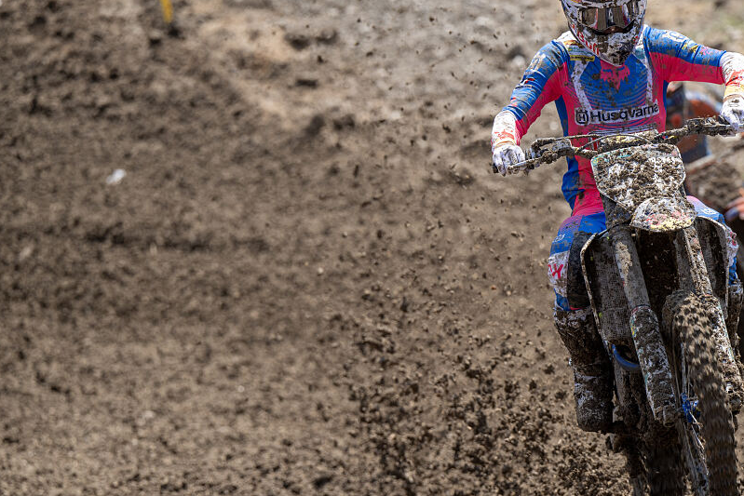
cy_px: 301
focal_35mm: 310
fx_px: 6407
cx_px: 544
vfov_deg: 4.4
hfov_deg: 6.6
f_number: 4.5
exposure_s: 1/1250
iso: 200
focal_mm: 200
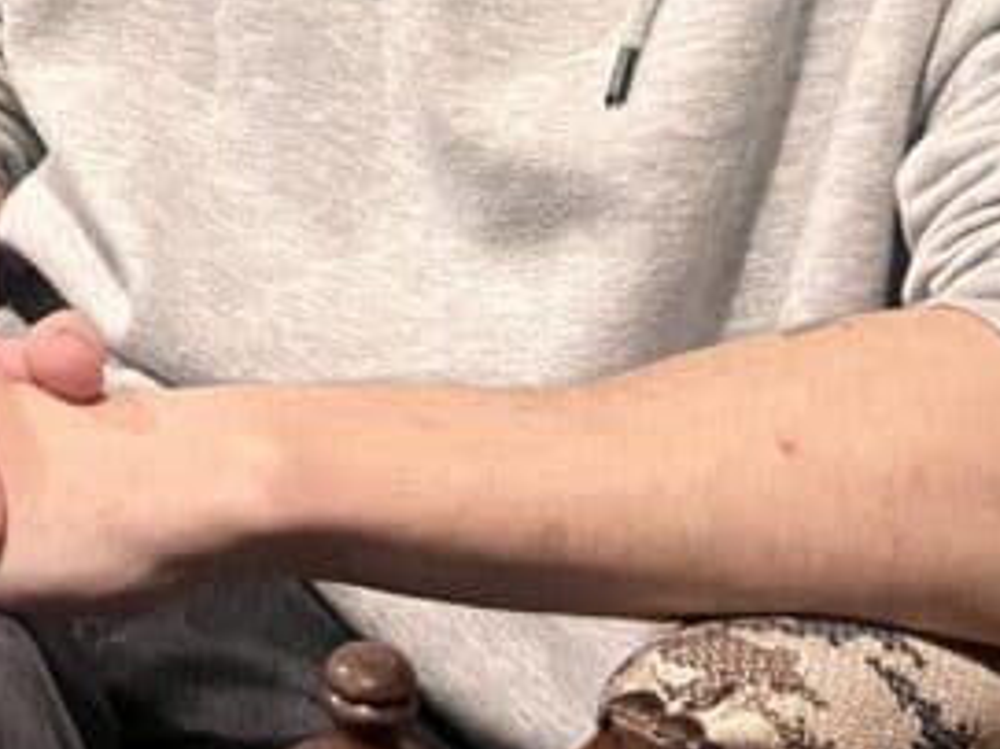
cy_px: -480
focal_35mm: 92
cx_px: 155
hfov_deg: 21.0
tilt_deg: -2.9
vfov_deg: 14.6
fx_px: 2657
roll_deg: -3.2
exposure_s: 1/25
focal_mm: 5.1
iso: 640
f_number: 1.6
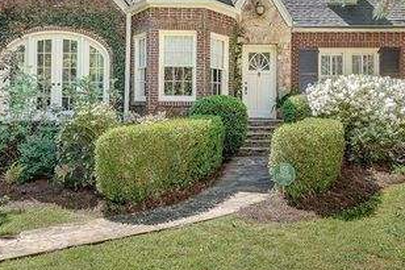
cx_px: 187
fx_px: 292
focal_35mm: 26
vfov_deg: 47.3
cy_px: 61
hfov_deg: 69.3
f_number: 8
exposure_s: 1/100
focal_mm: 16
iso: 100
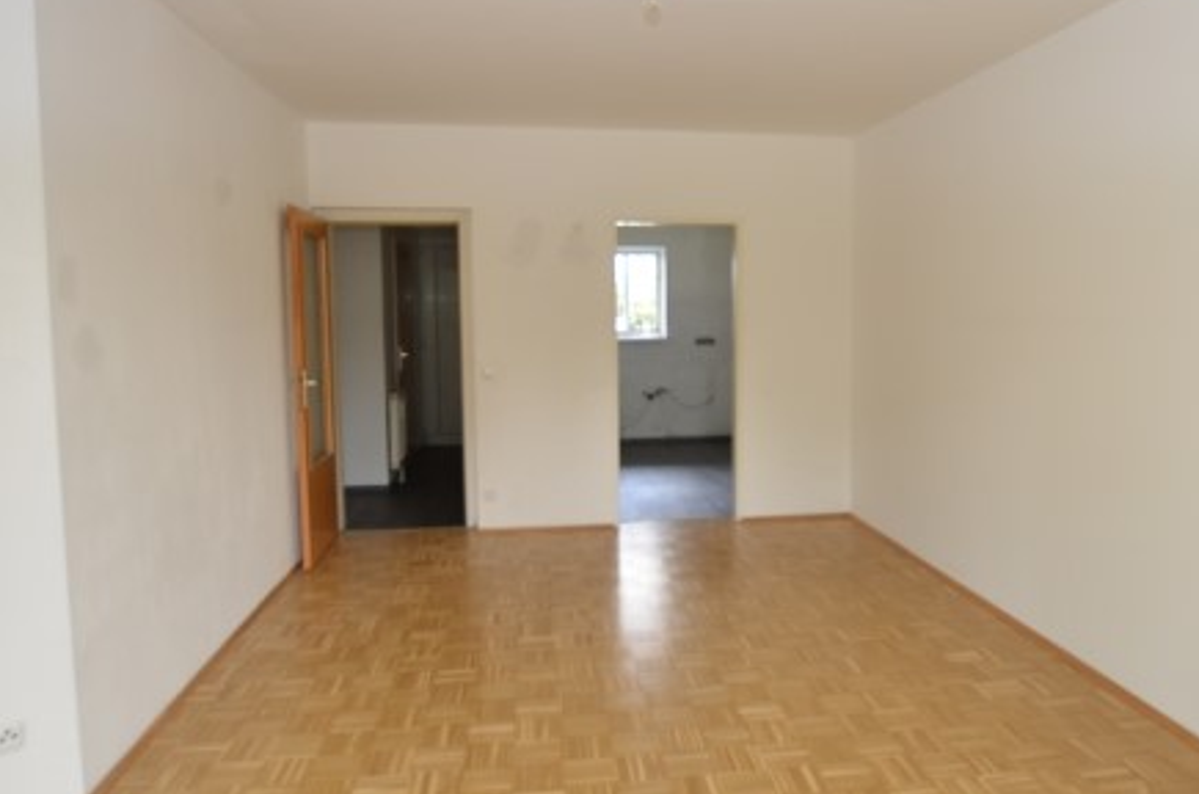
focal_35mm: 25
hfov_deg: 71.4
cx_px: 668
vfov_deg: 51.0
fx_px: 831
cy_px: 361
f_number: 4
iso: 360
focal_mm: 10
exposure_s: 1/60
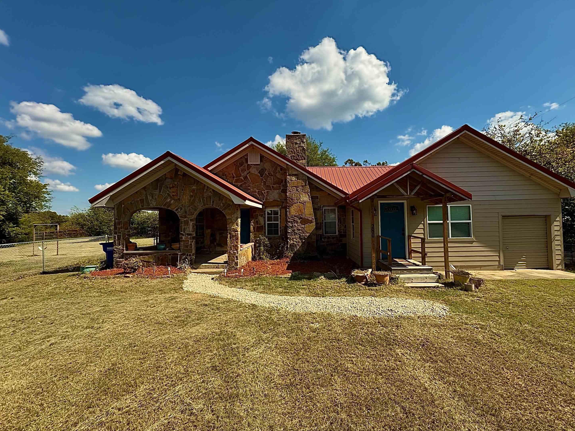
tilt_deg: +2.6
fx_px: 249
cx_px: 304
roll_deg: +1.0
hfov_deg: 98.1
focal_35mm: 15
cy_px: 214
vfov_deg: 81.7
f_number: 2.2
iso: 50
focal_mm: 2.22
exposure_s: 1/1536
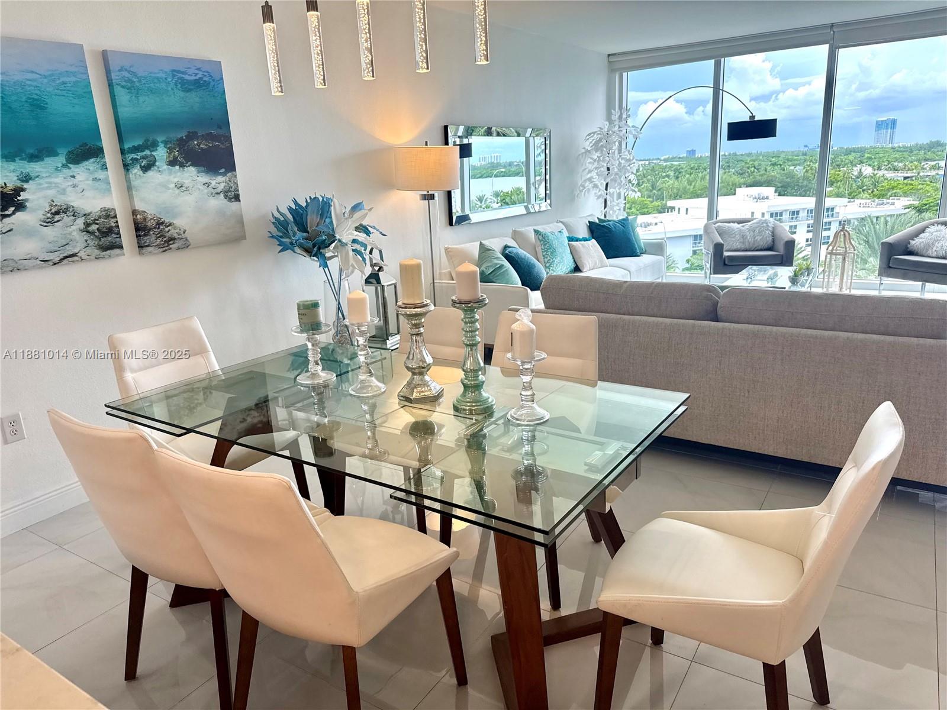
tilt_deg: -15.6
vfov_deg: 56.8
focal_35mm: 24
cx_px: 474
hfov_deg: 71.6
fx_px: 657
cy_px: 355
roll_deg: +4.2
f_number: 1.78
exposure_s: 1/120
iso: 80
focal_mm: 6.76
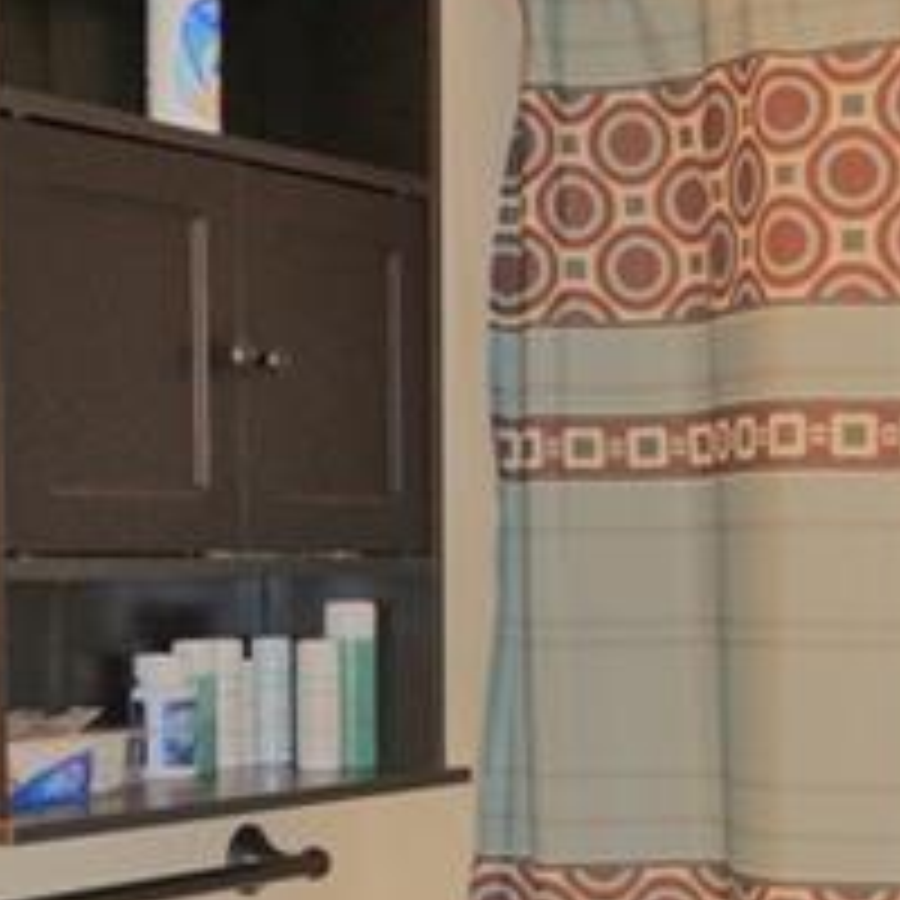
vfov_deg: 19.5
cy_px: 742
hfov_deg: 19.6
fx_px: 2589
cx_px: 662
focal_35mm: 88
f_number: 3.5
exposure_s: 1/60
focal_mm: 18
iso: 640
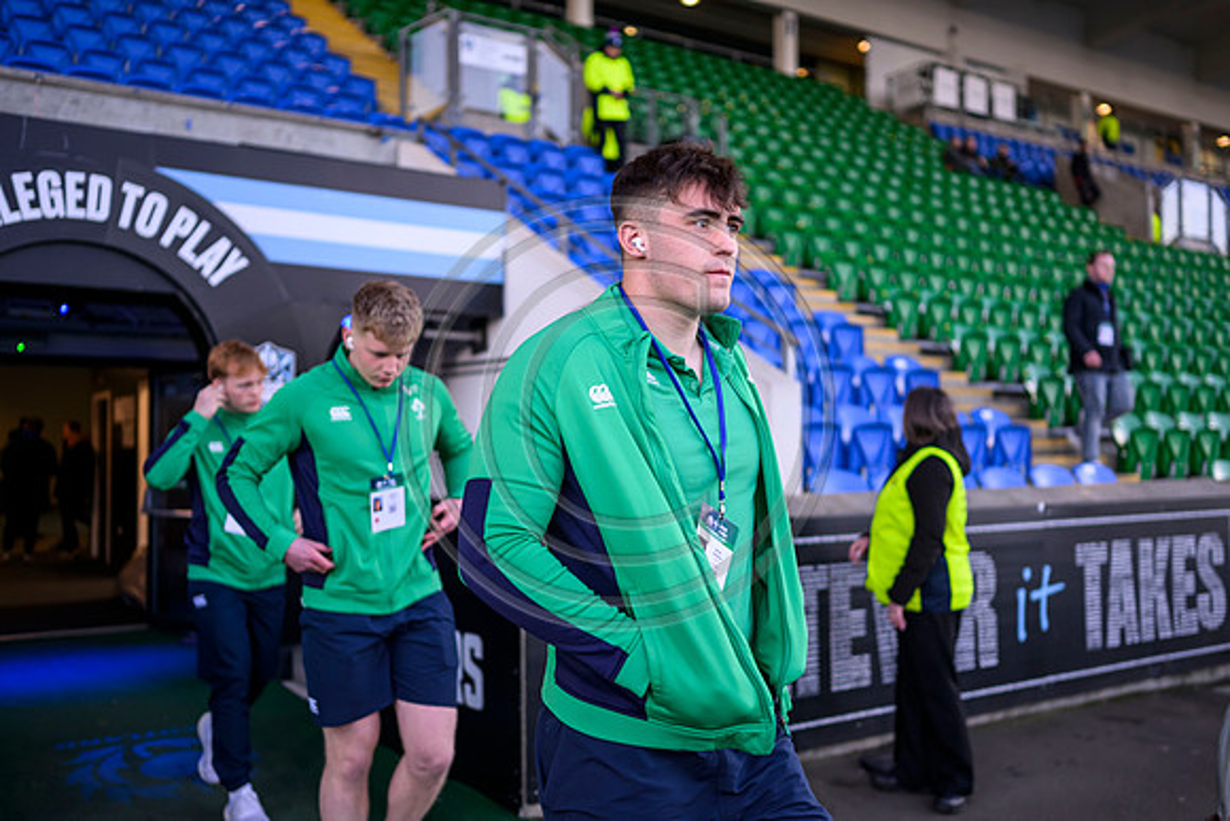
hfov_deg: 54.4
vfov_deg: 37.9
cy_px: 410
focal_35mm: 35
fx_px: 1196
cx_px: 615
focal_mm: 35
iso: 500
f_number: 1.8
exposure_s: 1/500
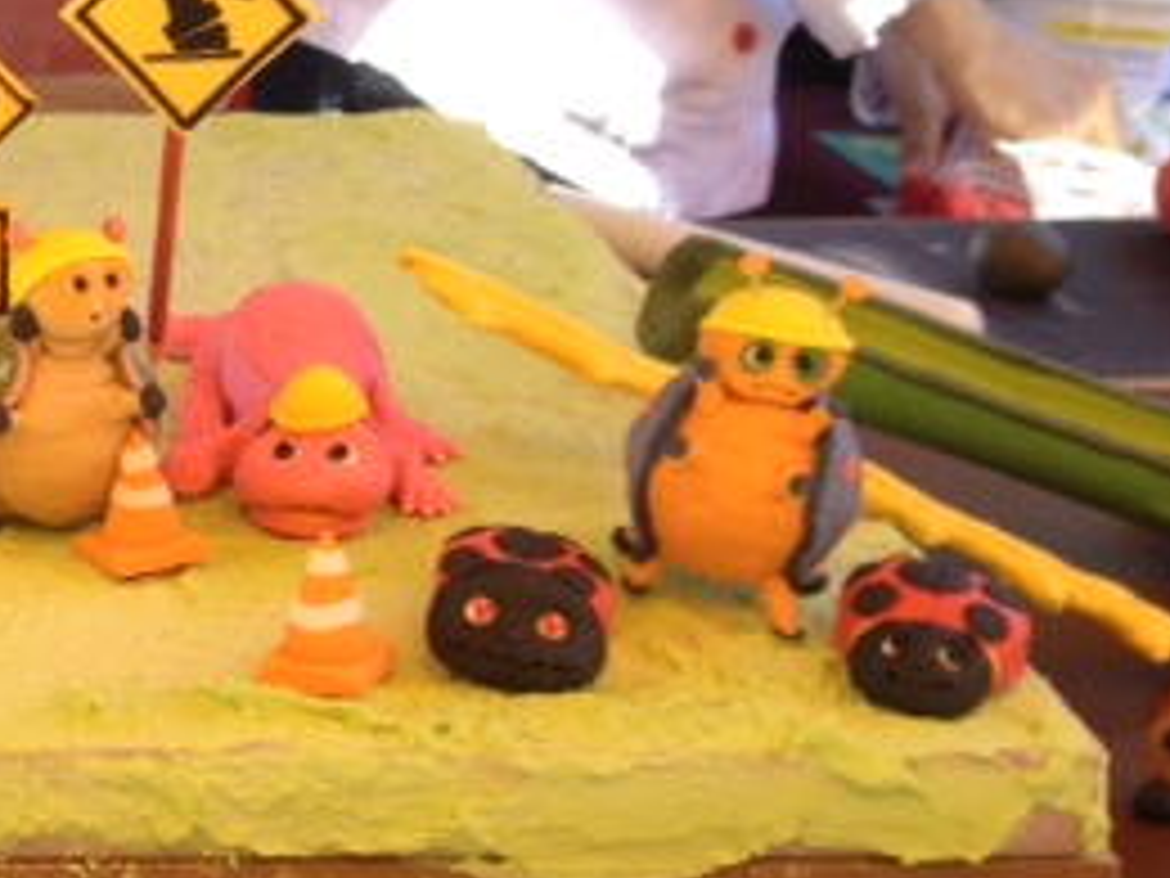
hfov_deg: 21.4
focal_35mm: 86
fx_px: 2907
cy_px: 275
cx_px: -162
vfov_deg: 17.1
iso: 50
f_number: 2.4
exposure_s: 1/143
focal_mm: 4.28
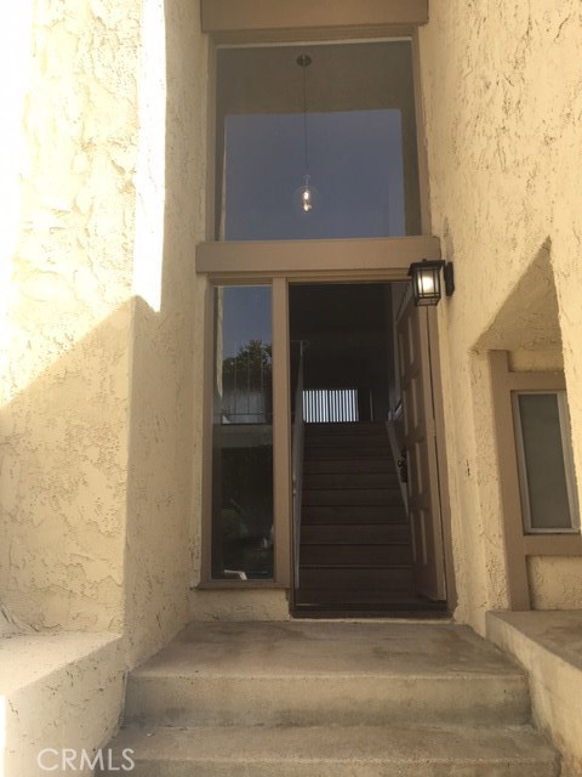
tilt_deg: +12.0
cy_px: 388
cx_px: 291
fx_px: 650
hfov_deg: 48.2
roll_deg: +1.6
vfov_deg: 61.7
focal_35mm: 29
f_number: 2.2
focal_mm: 4.15
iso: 25
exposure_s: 1/460
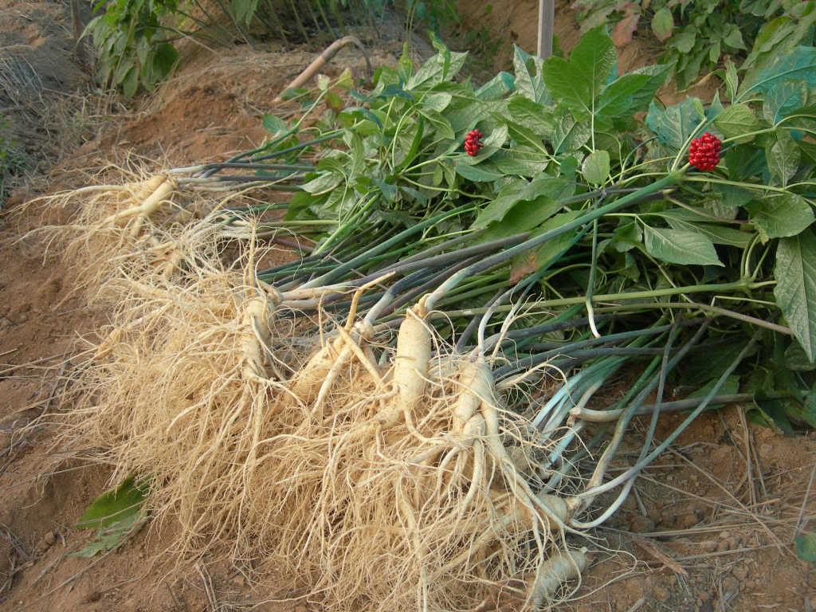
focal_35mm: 41
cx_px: 408
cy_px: 306
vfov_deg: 35.1
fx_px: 966
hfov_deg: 45.8
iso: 50
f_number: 2.9
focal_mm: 8.5
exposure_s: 1/115
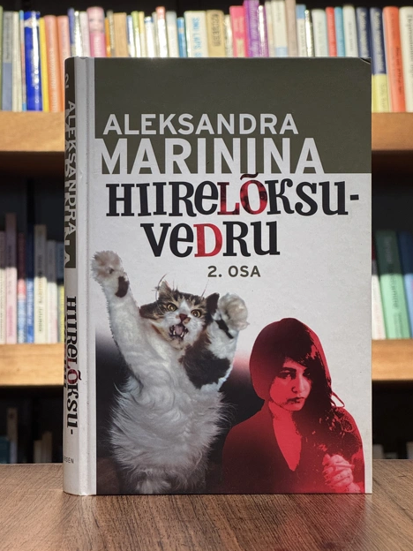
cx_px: 218
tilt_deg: +0.9
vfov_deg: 23.3
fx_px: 1336
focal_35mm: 84
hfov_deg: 17.6
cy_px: 278
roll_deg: +0.3
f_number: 2.8
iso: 400
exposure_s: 1/60
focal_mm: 9
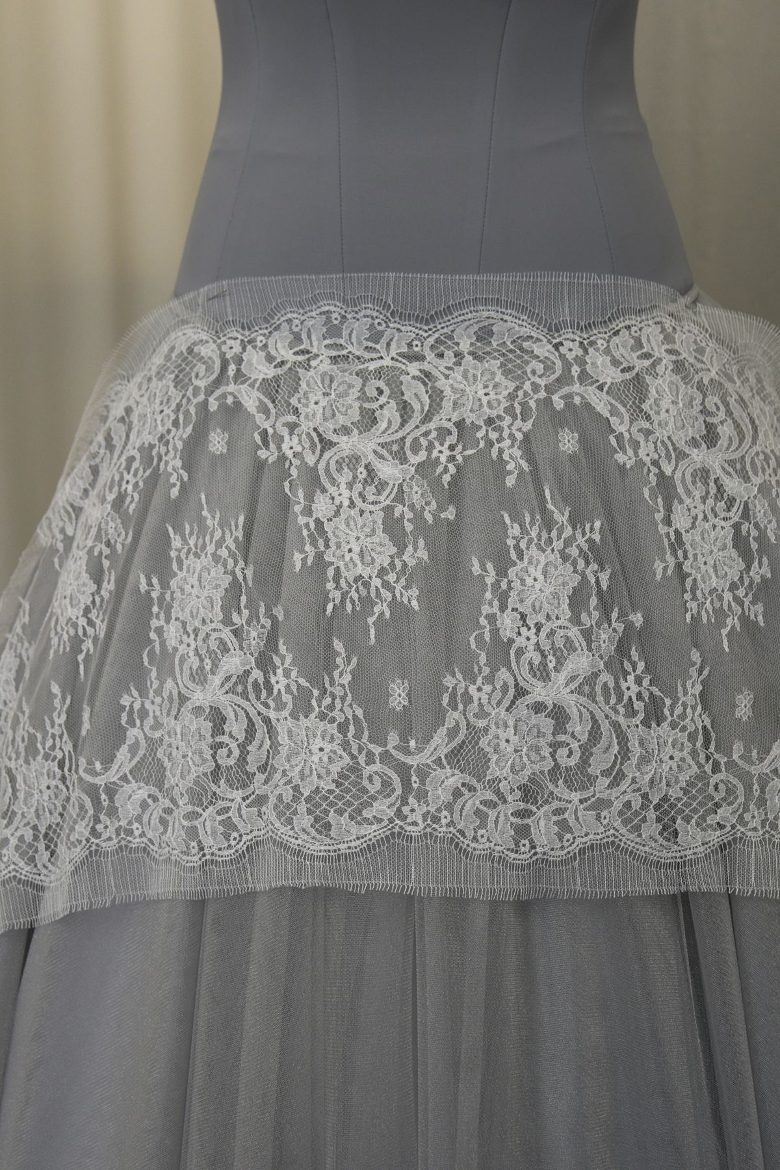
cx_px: 390
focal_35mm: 52
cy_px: 585
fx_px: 1706
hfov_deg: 25.8
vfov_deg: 37.9
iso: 400
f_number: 4.5
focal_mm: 35
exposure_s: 1/80
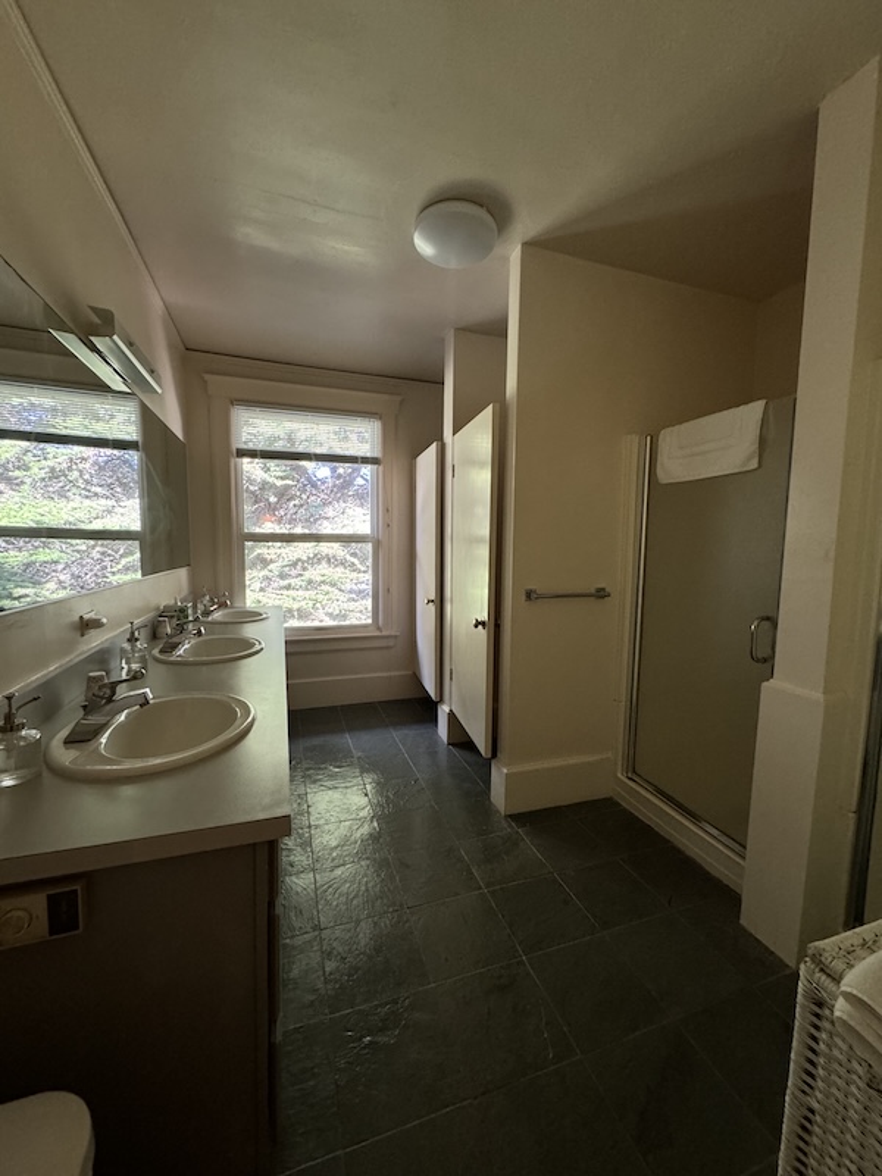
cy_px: 588
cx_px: 441
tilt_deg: -6.6
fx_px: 476
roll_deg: -0.4
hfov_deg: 85.7
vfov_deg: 102.1
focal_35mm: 14
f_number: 2.2
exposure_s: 1/60
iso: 400
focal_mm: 2.22
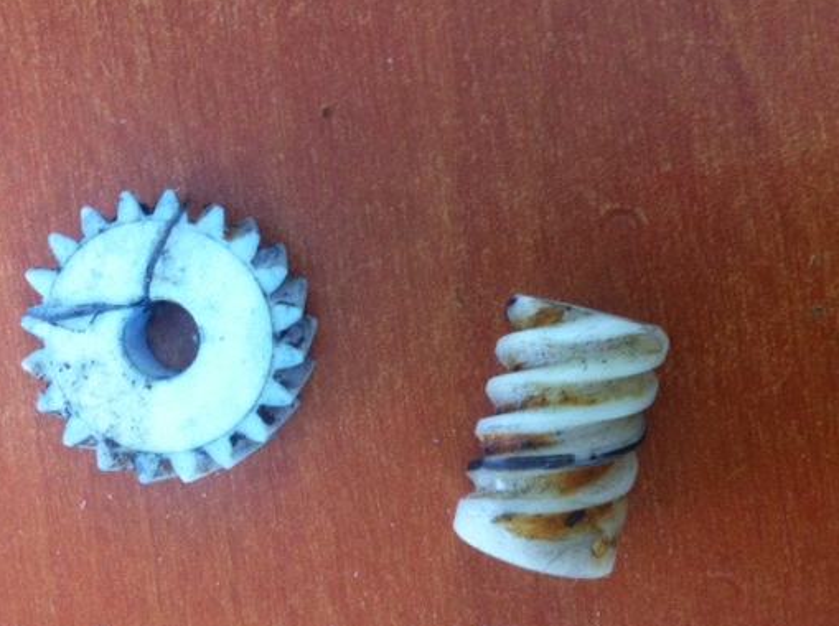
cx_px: 417
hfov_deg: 43.0
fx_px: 1065
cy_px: 306
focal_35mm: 44
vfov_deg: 32.8
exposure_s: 1/17
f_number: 2.8
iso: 320
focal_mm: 3.85
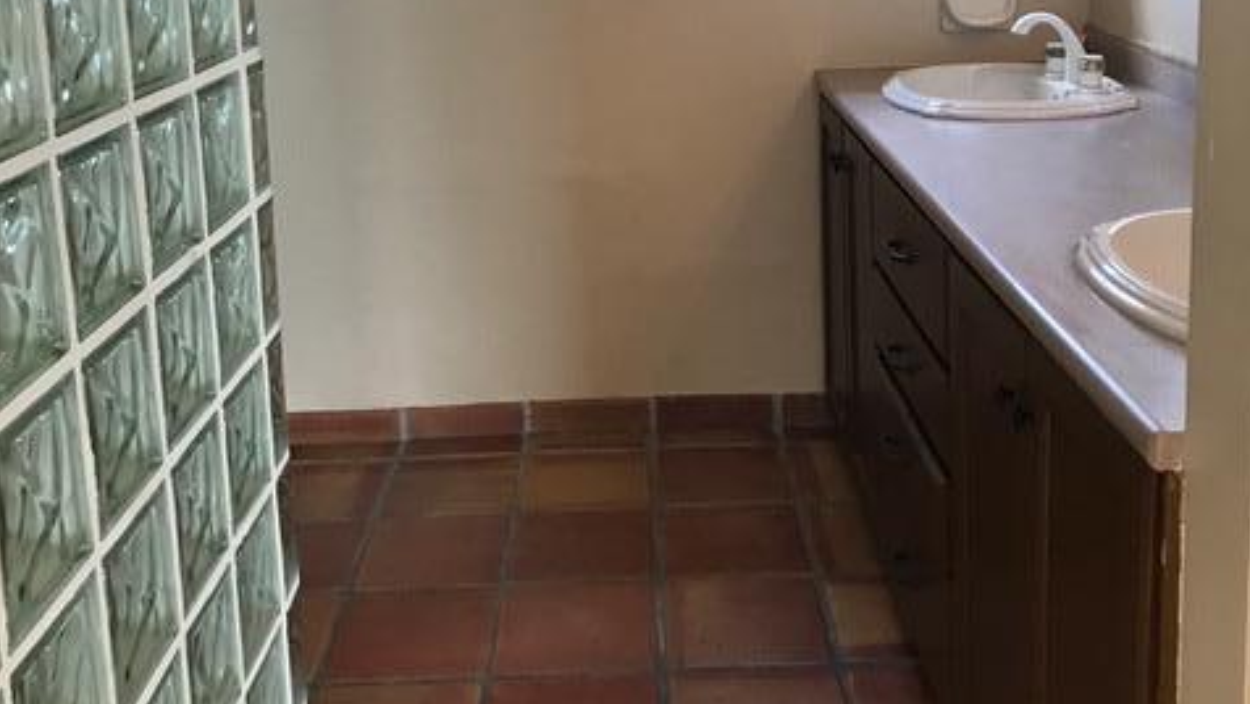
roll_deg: +1.9
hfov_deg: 49.4
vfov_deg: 28.4
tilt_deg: -9.2
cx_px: 625
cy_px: 139
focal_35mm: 41
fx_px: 1359
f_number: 1.8
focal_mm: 3.99
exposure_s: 1/30
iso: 32
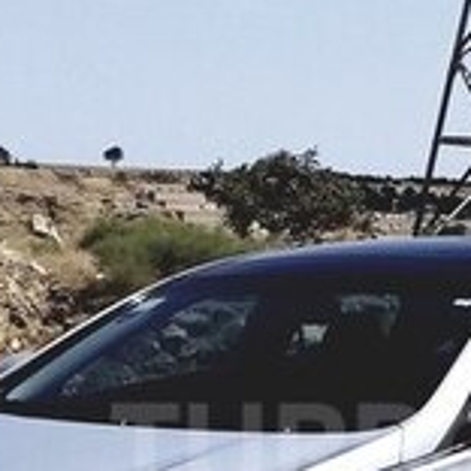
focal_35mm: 116
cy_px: 448
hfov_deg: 14.9
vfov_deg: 14.8
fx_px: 1786
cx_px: 420
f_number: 2.2
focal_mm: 3.3
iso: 40
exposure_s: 1/2613
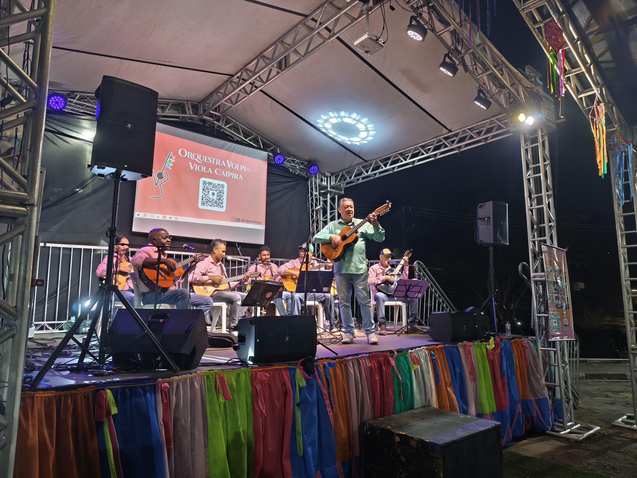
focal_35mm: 23
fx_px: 423
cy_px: 239
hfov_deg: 73.9
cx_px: 318
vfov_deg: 58.9
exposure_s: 1/30
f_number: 1.62
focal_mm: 6.45
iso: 640
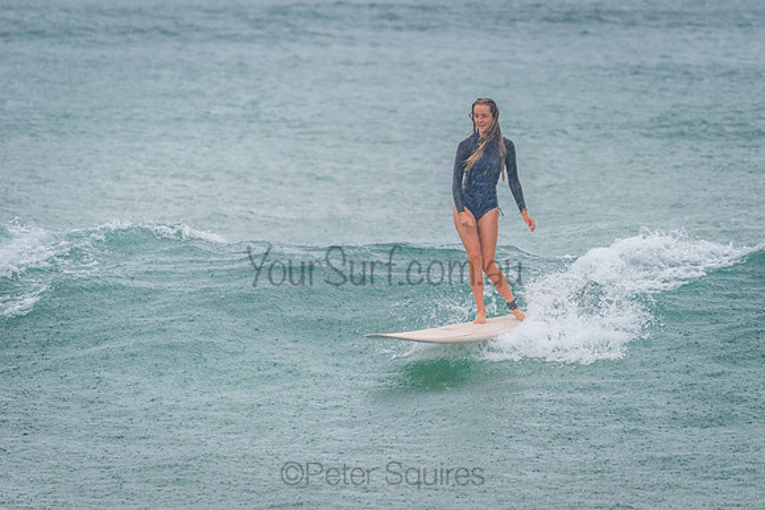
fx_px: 12993
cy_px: 198
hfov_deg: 3.4
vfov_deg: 2.3
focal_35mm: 611
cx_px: 468
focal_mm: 500
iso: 720
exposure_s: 1/320
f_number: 5.6
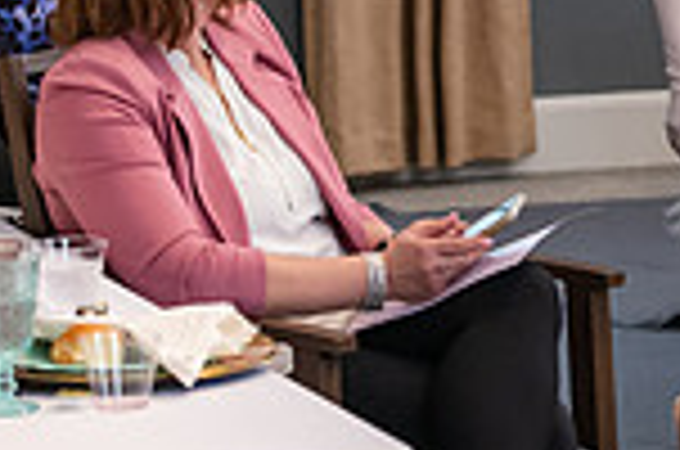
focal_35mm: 316
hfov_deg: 6.5
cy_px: -56
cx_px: 815
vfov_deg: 4.3
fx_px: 5956
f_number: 3.5
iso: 1600
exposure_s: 1/200
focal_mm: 82
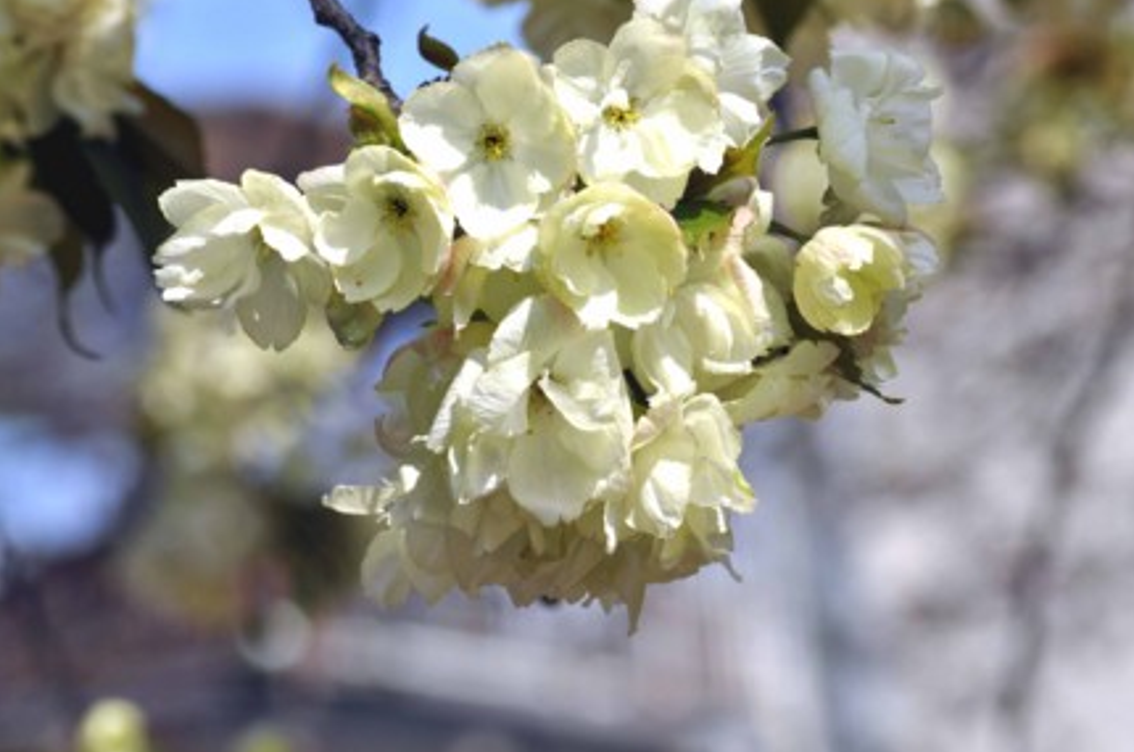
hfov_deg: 11.6
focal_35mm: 178
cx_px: 612
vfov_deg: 7.7
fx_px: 5597
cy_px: 346
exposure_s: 1/400
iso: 200
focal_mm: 102
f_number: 10
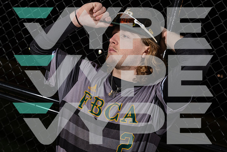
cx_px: 114
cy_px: 76
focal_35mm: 57
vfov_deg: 23.8
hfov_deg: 35.0
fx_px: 359
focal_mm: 57
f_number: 5.6
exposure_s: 1/125
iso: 125
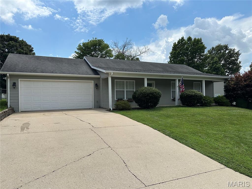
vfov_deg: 56.8
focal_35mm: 24
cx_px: 126
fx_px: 175
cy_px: 94
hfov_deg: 71.6
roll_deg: +0.7
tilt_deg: +0.4
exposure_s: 1/7576
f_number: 1.78
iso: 80
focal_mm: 6.86
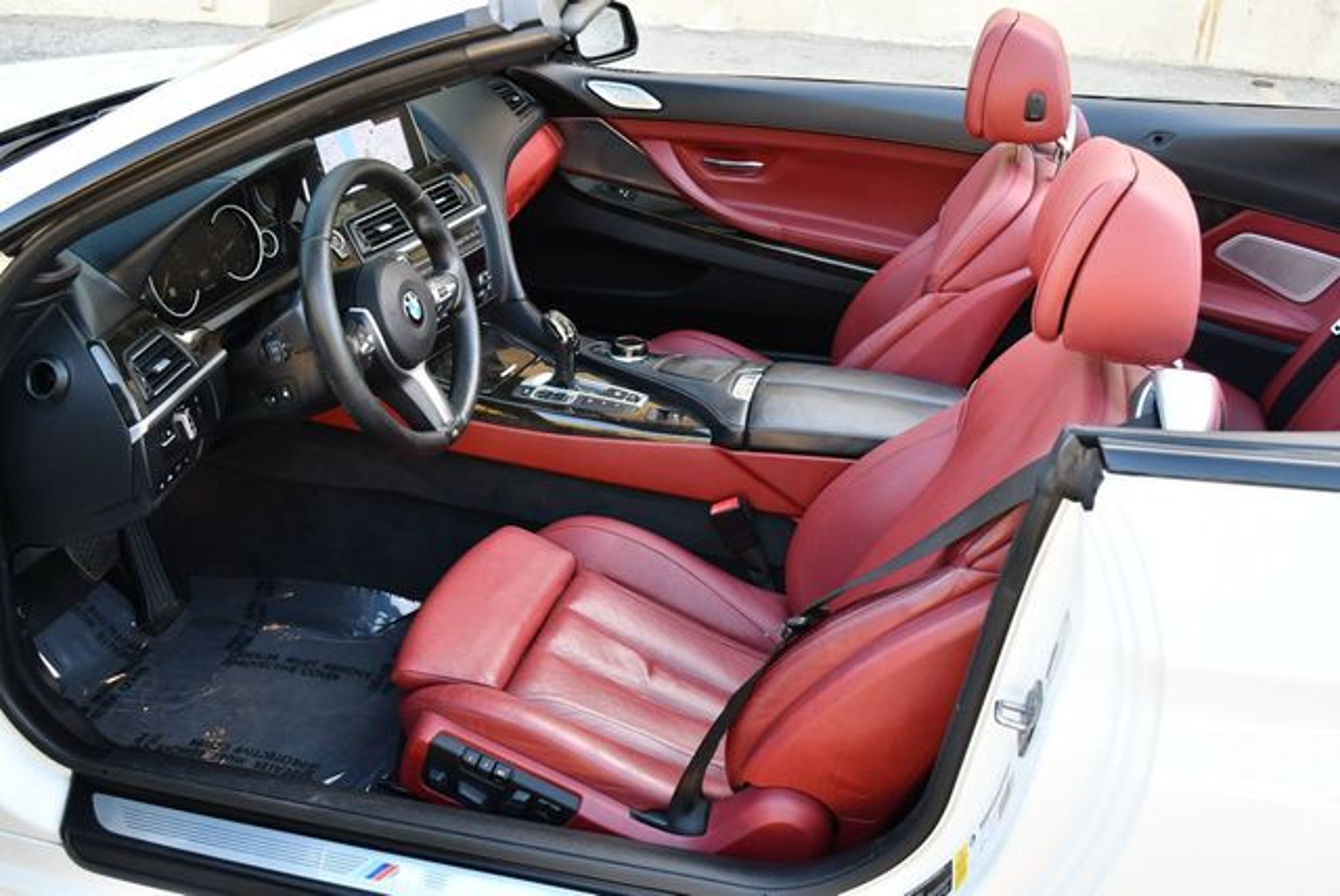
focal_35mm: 36
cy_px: 448
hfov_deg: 53.1
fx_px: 1341
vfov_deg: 36.9
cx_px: 670
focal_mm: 18
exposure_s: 1/250
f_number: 3.5
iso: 560
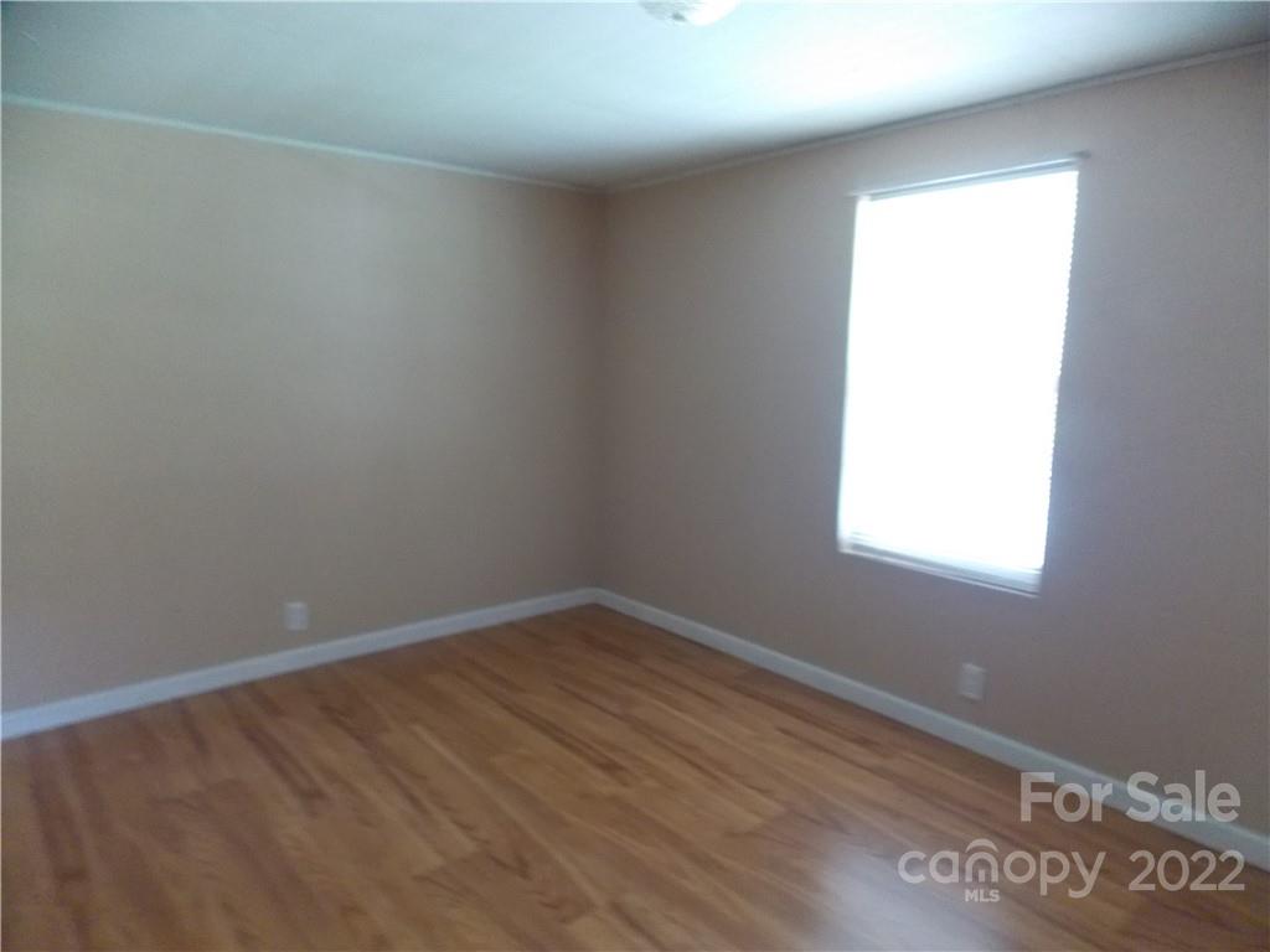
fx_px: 844
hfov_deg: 73.9
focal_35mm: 23
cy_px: 476
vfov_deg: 58.9
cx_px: 635
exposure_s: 1/8
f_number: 3.1
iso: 400
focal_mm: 4
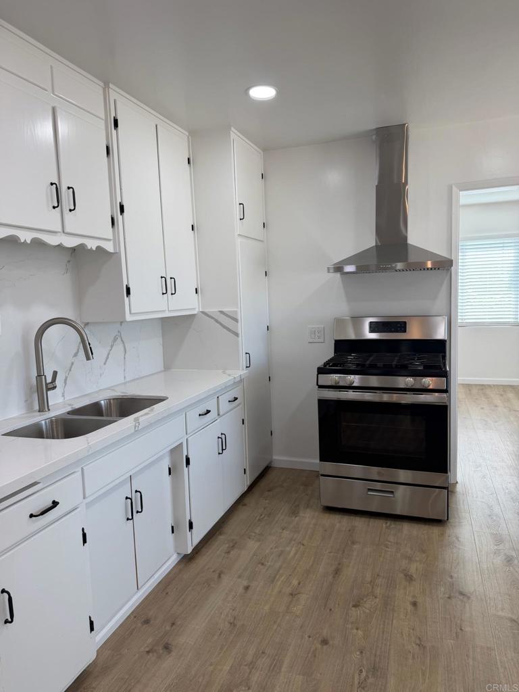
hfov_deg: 56.8
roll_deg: +2.8
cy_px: 346
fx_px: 480
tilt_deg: -6.2
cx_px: 260
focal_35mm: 24
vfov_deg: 71.6
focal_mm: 6.76
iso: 80
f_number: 1.78
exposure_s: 1/121
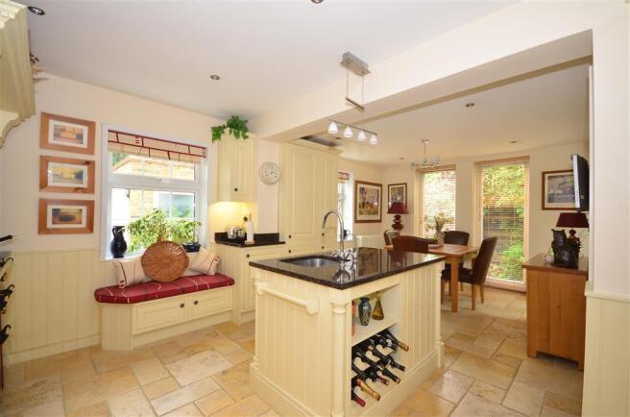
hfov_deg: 100.5
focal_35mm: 15
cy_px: 208
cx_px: 315
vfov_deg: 77.0
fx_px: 262
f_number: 5
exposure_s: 1/13
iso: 200
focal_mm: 10
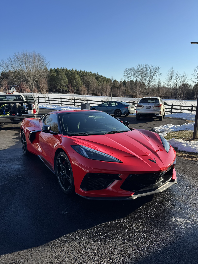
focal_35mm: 24
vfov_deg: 71.6
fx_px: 183
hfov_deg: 56.8
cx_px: 99
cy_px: 132
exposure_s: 1/2833
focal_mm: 6.76
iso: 80
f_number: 1.78
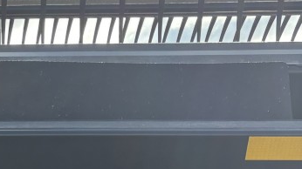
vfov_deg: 10.0
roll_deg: +1.8
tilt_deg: -5.2
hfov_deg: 16.0
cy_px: 247
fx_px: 944
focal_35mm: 118
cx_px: -207
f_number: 1.6
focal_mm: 5.96
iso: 50
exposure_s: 1/988
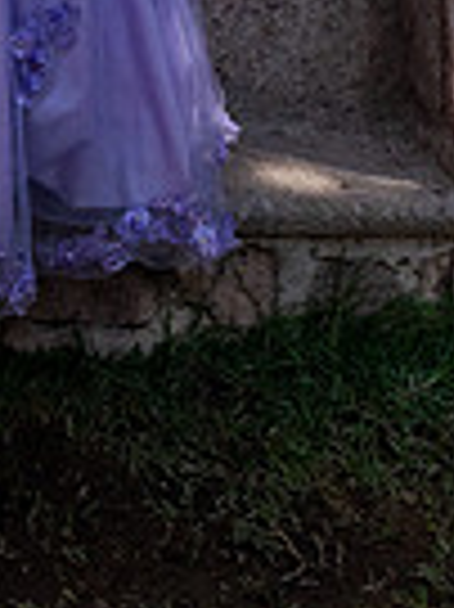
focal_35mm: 112
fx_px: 1962
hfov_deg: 12.8
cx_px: -121
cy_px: -365
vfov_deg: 15.8
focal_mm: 35
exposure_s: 1/8000
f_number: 4
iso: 1250
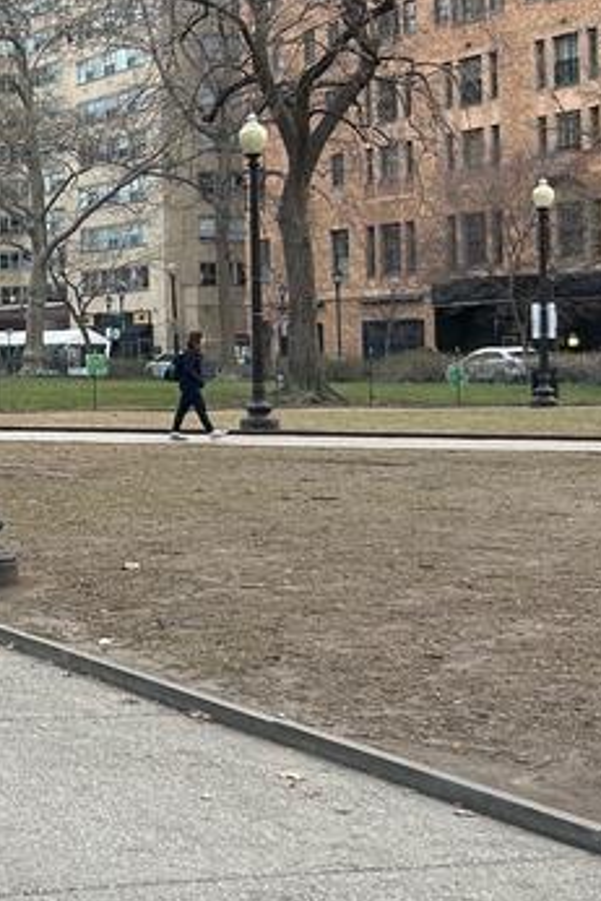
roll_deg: +0.0
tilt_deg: +1.6
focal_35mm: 80
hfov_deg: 15.5
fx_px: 2001
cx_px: -341
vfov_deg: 25.3
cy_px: 326
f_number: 1.5
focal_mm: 5.7
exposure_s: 1/121
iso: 64
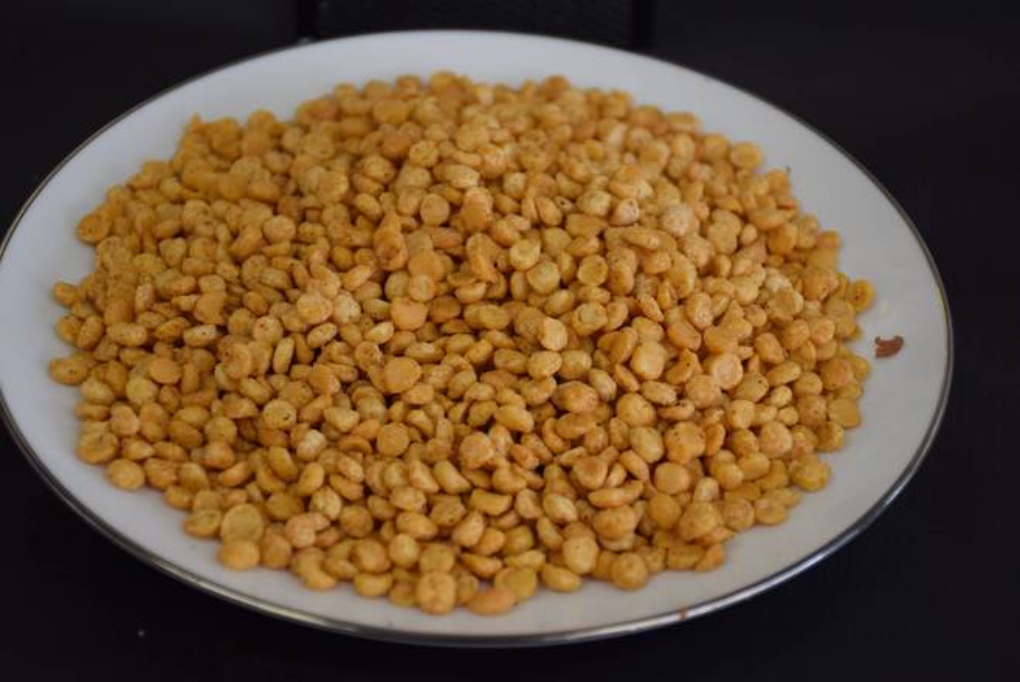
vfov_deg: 18.2
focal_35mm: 75
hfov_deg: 27.0
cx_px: 510
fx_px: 2127
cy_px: 341
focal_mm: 50
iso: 400
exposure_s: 1/100
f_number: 4.8
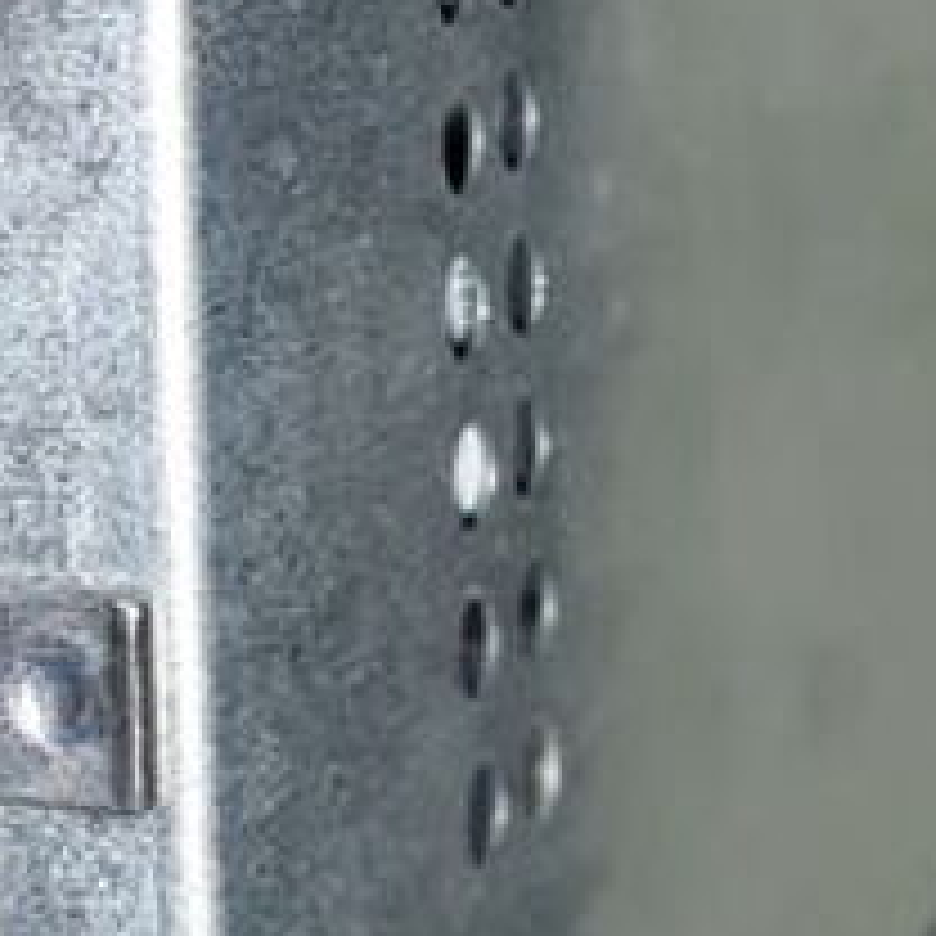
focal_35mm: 153
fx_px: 4681
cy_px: -83
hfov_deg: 11.3
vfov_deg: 11.3
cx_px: -99
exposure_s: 1/100
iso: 40
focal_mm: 3.71
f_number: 1.7
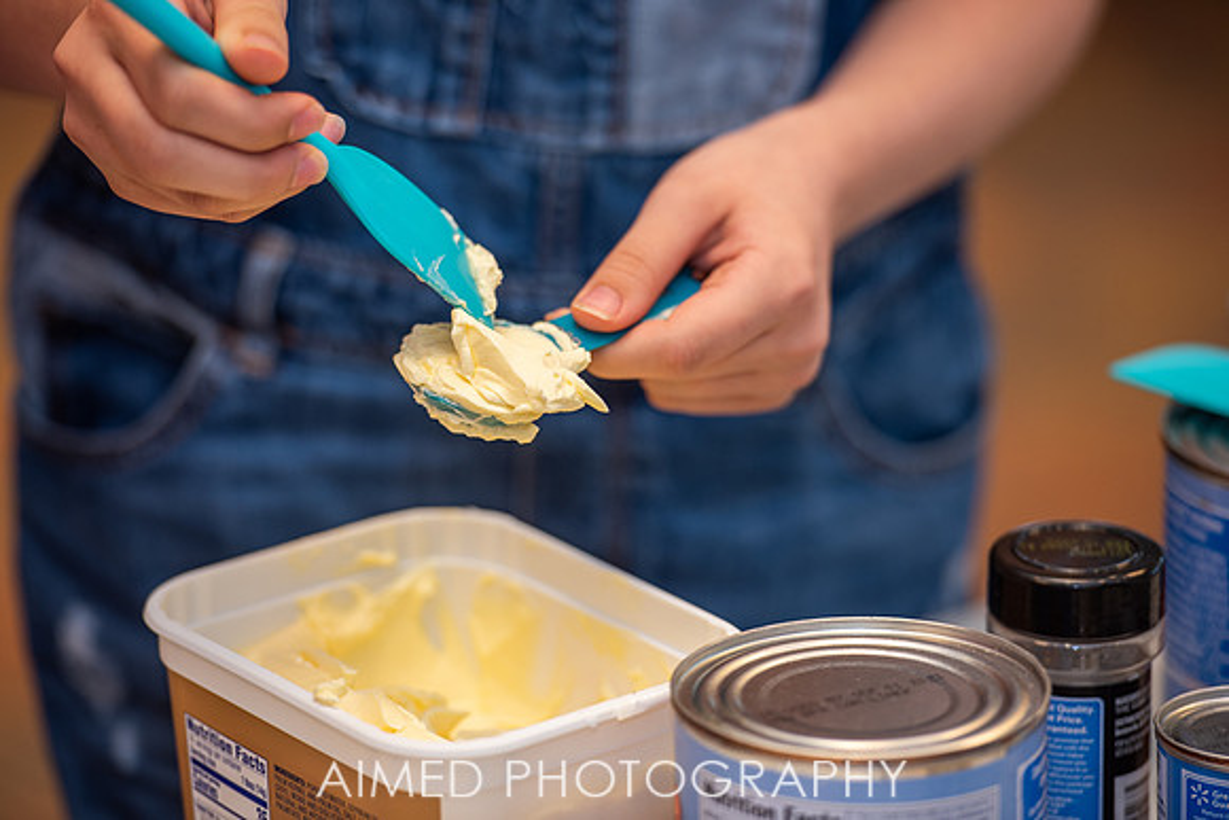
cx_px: 614
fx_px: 6829
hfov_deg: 10.3
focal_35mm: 200
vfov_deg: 6.9
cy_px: 410
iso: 320
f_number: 3.2
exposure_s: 1/160
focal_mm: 200
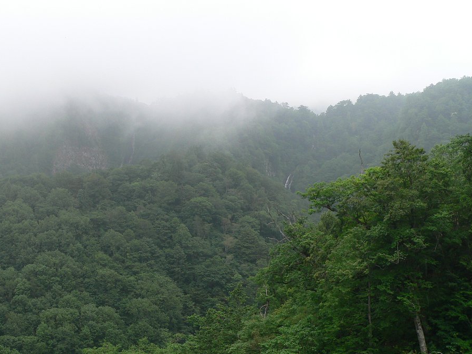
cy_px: 164
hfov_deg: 45.8
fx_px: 559
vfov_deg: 35.1
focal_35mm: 41
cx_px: 224
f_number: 4
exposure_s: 1/160
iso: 80
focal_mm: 6
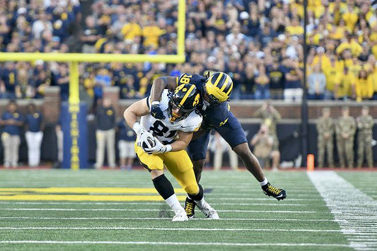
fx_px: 3140
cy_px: 126
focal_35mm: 300
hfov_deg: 6.9
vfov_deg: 4.6
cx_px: 188
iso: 1250
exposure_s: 1/1000
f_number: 2.8
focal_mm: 200
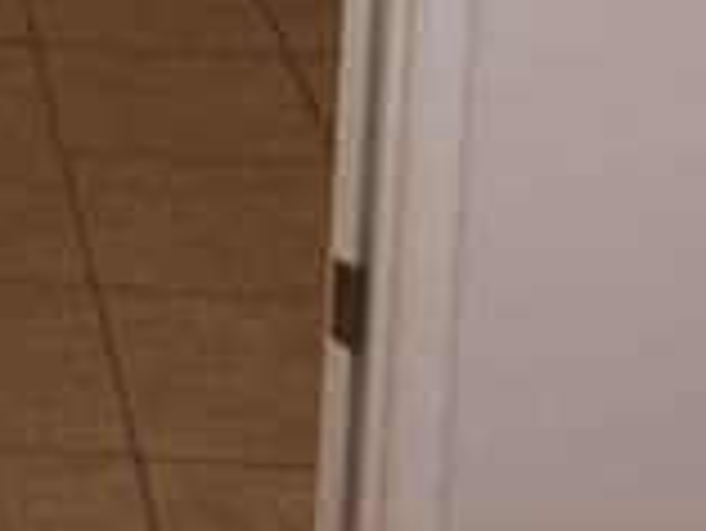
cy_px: -508
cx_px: -333
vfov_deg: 11.4
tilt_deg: -8.8
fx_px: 2408
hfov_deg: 15.5
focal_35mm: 118
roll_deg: +0.9
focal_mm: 4.15
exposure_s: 1/30
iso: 40
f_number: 2.2
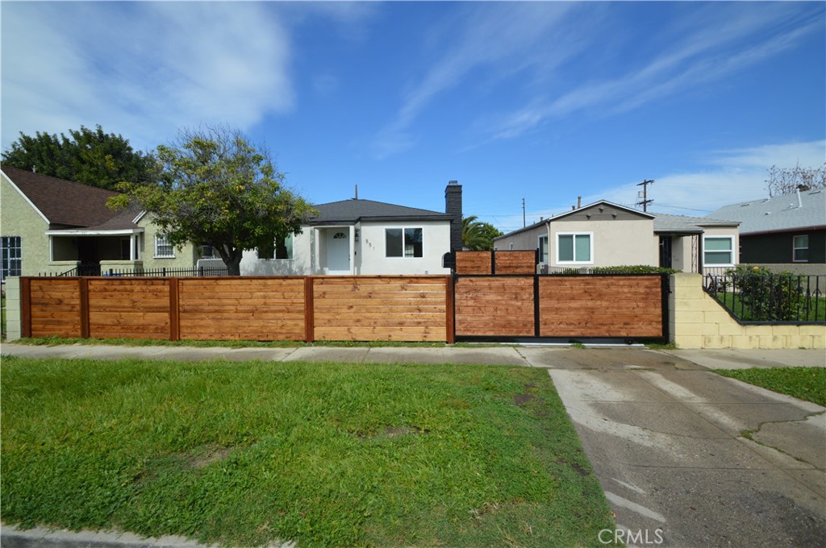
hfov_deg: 100.5
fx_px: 344
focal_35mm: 15
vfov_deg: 77.2
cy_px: 274
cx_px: 413
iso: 100
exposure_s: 1/250
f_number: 8
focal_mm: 10
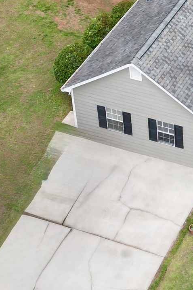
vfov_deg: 18.9
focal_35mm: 107
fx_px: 860
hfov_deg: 12.5
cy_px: 51
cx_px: 223
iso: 140
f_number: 1.7
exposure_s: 1/1250
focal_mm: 6.72
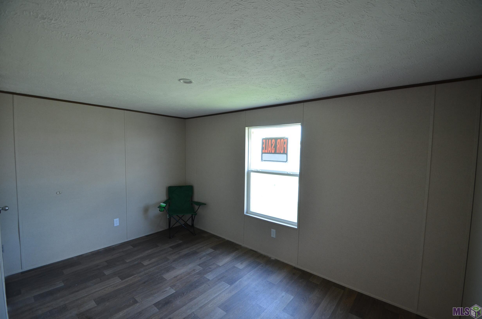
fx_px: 200
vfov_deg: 77.1
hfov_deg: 100.5
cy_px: 160
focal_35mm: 15
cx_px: 241
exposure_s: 1/80
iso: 400
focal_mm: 10
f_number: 4.5
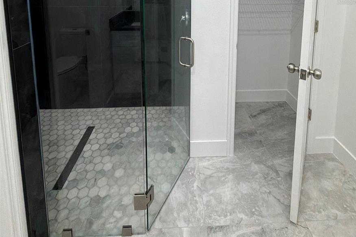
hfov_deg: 84.0
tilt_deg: -6.2
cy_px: 2
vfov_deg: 50.5
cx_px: 183
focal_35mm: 20
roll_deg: -0.3
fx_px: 198
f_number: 2.2
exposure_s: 1/120
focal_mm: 2.22
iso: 250
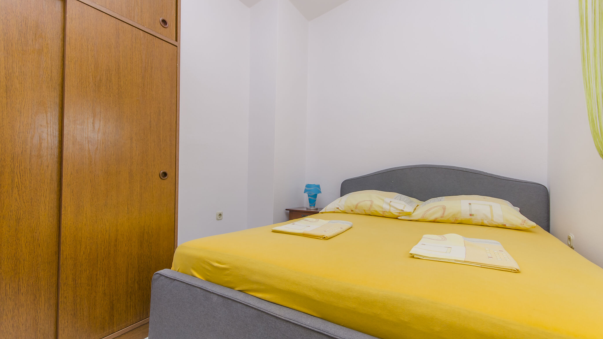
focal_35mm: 16
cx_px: 299
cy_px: 171
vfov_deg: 67.1
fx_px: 256
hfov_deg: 99.4
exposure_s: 1/100
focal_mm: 10
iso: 125
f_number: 6.3
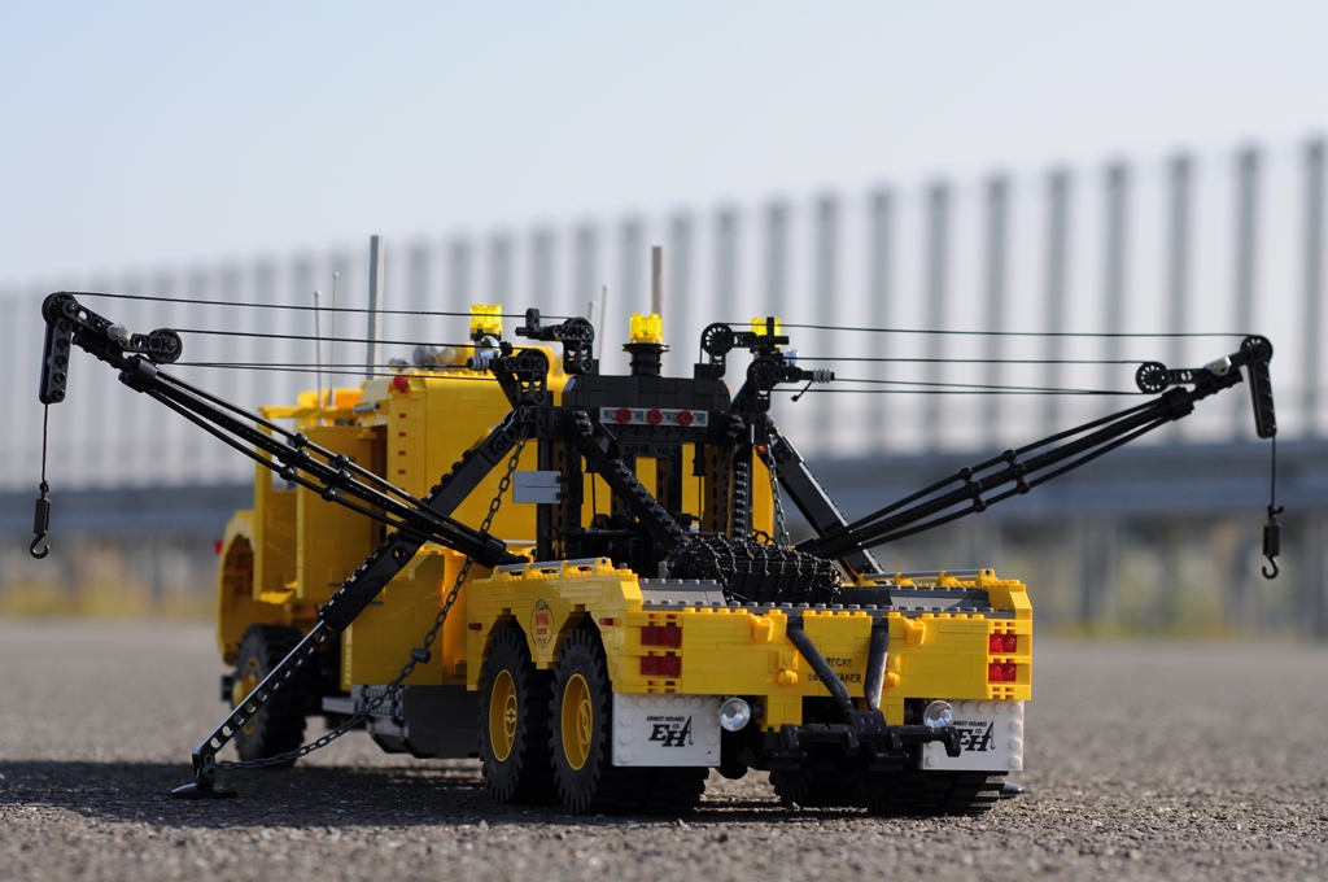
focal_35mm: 128
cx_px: 664
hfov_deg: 16.1
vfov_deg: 10.7
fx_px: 4697
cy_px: 441
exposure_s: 1/1000
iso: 200
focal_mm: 85
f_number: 5.6
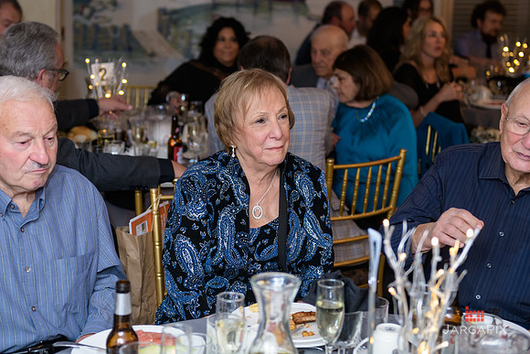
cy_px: 139
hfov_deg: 29.7
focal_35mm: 68
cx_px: 232
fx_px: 1000
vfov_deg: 20.0
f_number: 3.2
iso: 800
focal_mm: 56
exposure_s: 1/125
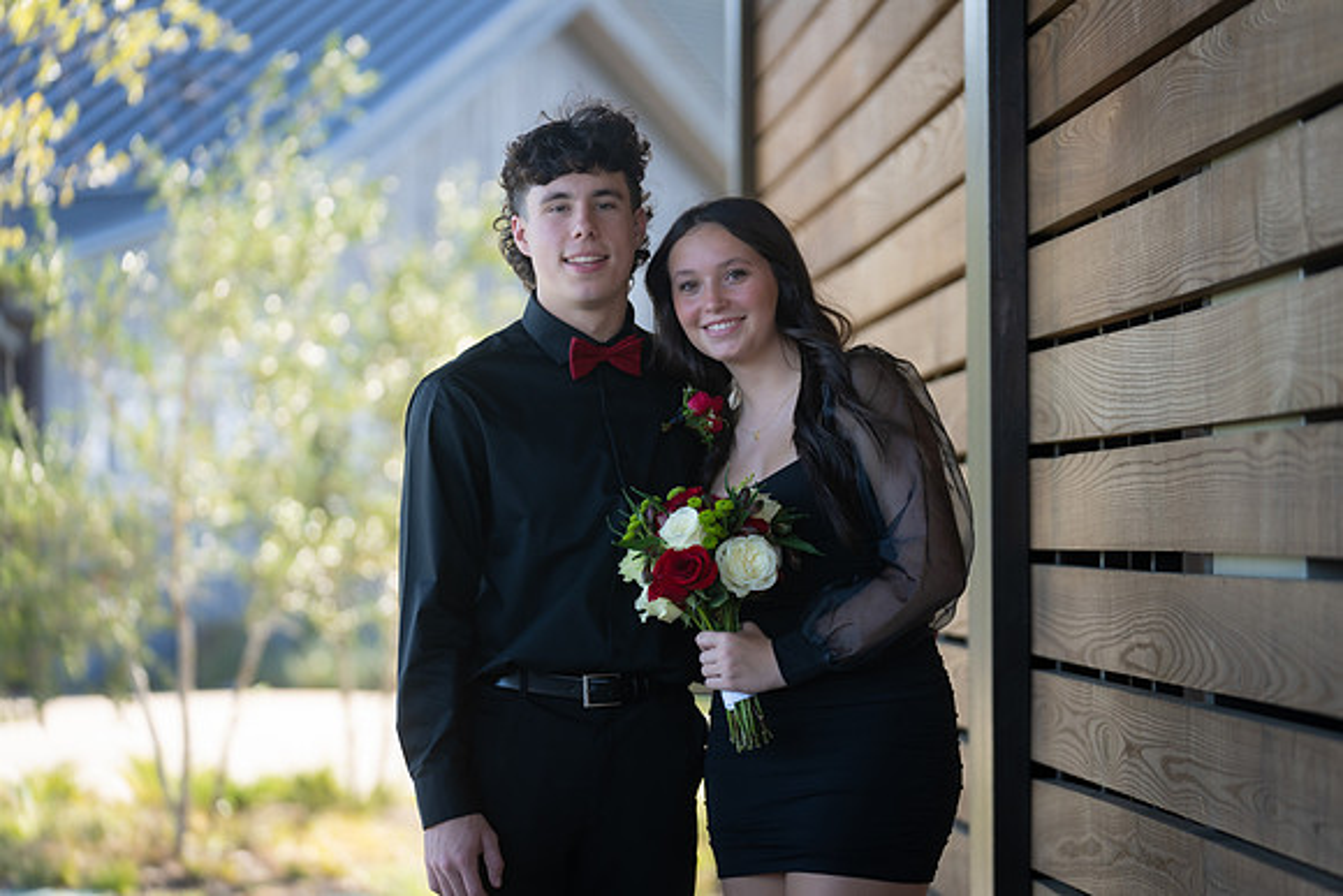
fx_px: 4615
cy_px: 448
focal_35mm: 124
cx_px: 672
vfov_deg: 11.1
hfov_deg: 16.6
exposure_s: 1/320
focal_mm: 120
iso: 160
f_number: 2.8
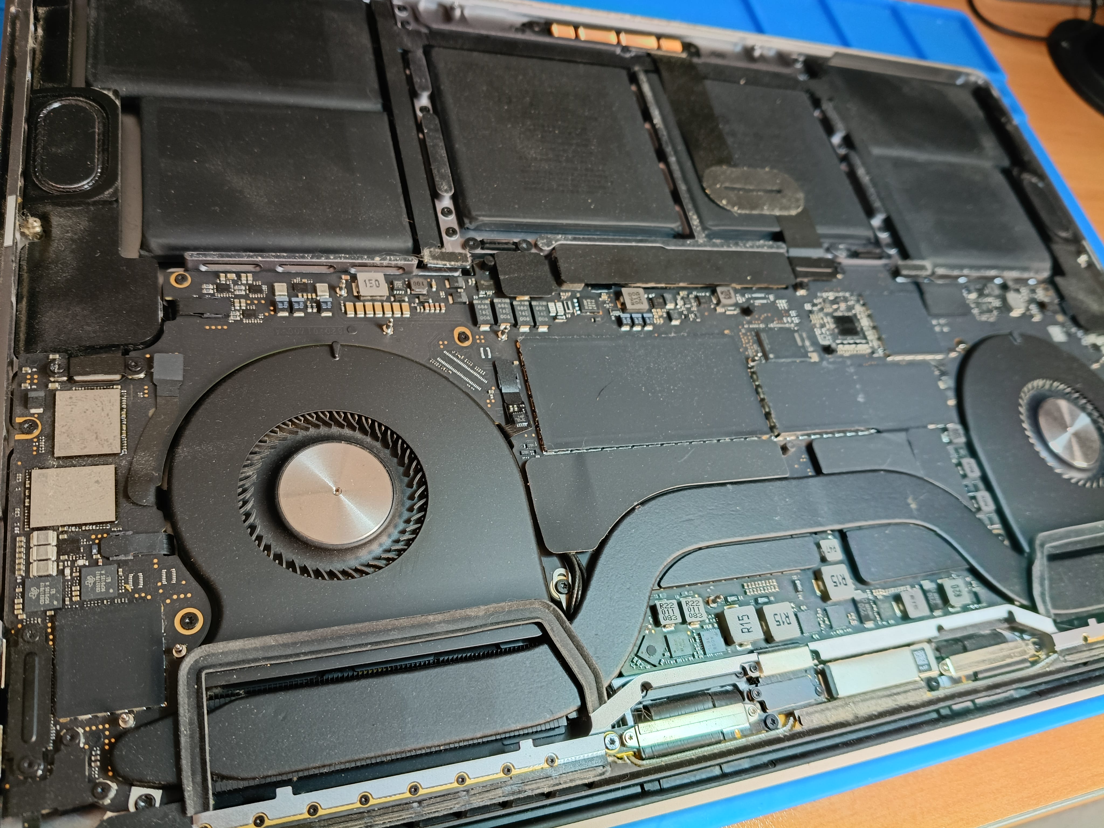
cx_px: 552
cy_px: 414
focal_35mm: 26
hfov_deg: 67.3
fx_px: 829
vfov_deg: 53.1
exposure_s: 1/100
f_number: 1.8
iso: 594
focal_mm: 4.81
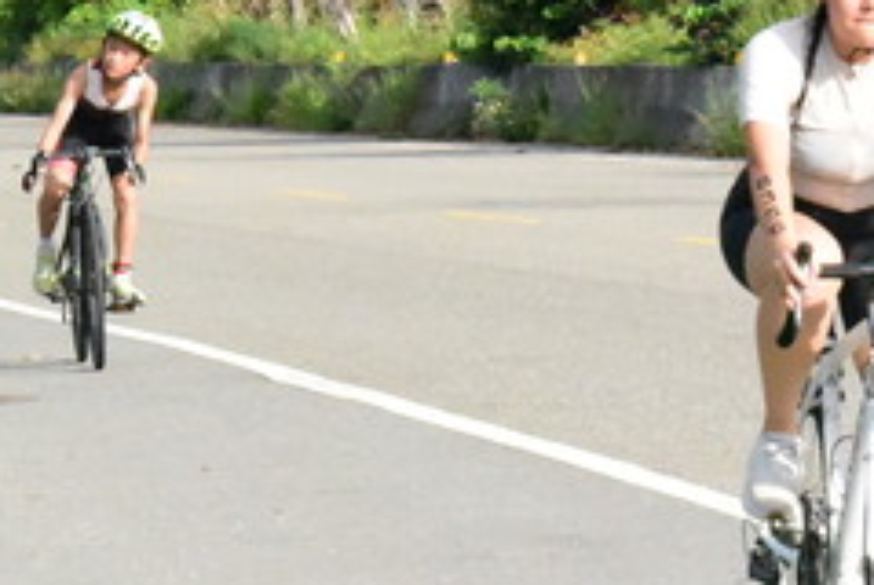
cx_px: 77
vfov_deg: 3.3
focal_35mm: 424
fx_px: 10306
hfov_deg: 4.9
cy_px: 126
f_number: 18
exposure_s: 1/4000
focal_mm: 130
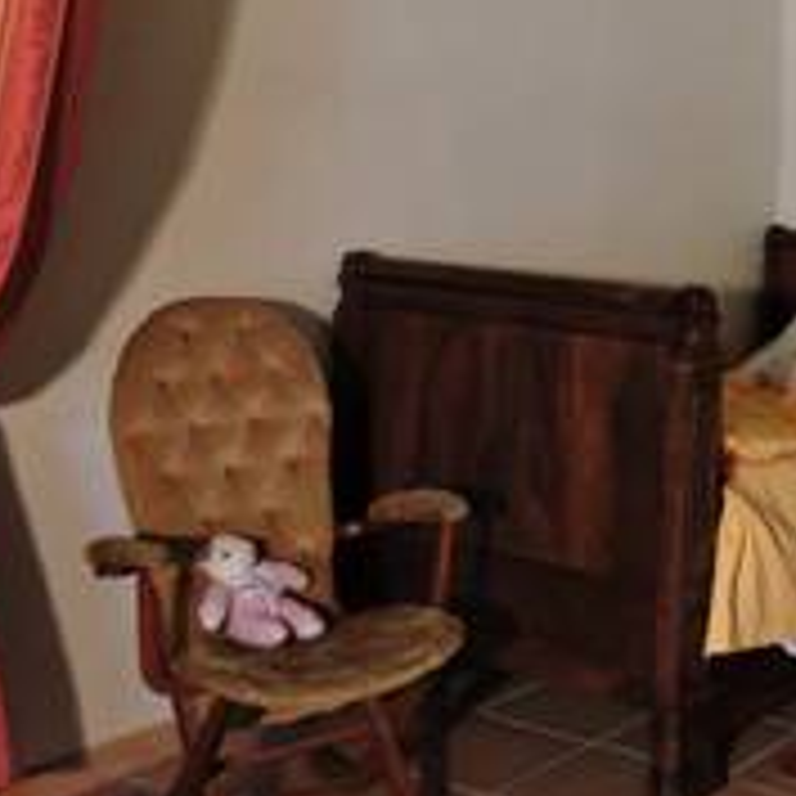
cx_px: 765
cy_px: 193
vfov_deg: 28.2
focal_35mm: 60
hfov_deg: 27.2
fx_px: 1561
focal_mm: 5.4
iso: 400
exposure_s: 1/25
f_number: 3.5
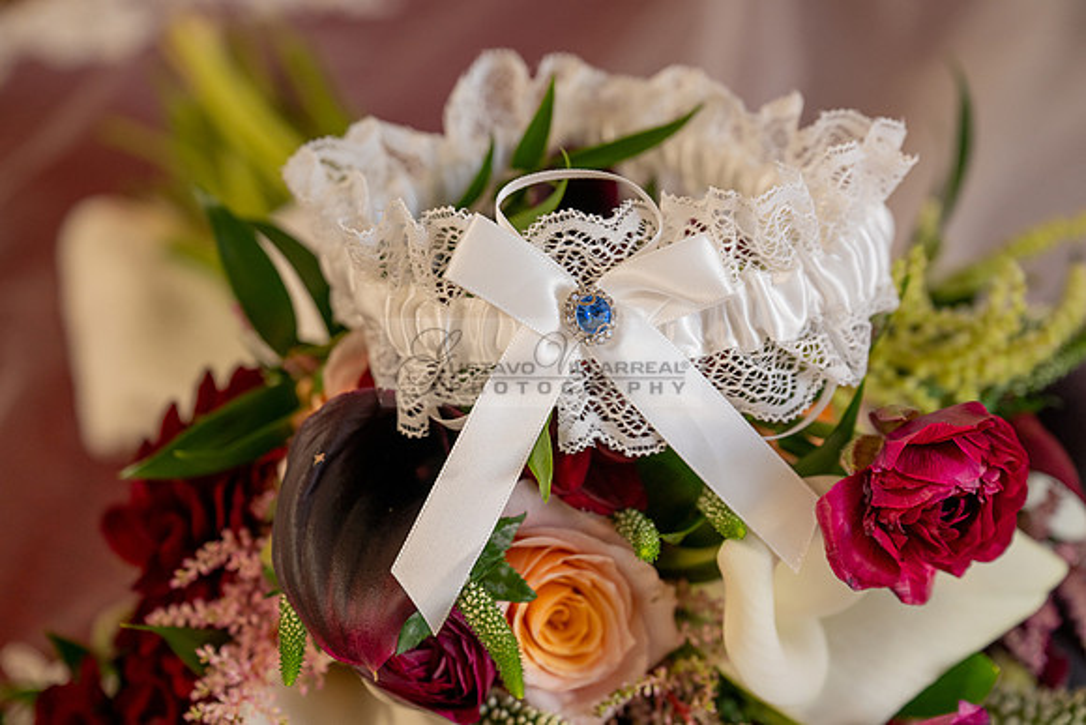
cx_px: 543
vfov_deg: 19.5
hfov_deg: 28.8
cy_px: 362
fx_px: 2112
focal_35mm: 70
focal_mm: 70
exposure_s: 1/200
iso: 640
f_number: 4.5
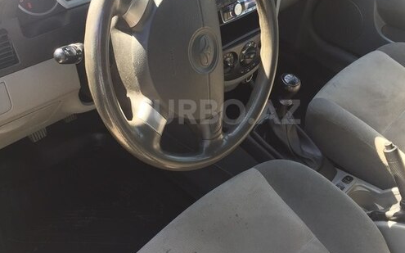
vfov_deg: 31.2
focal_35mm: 41
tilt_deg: -37.1
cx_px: 217
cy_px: 112
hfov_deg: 48.2
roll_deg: +3.8
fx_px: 452
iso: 50
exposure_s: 1/100
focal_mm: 4.15
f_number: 2.2
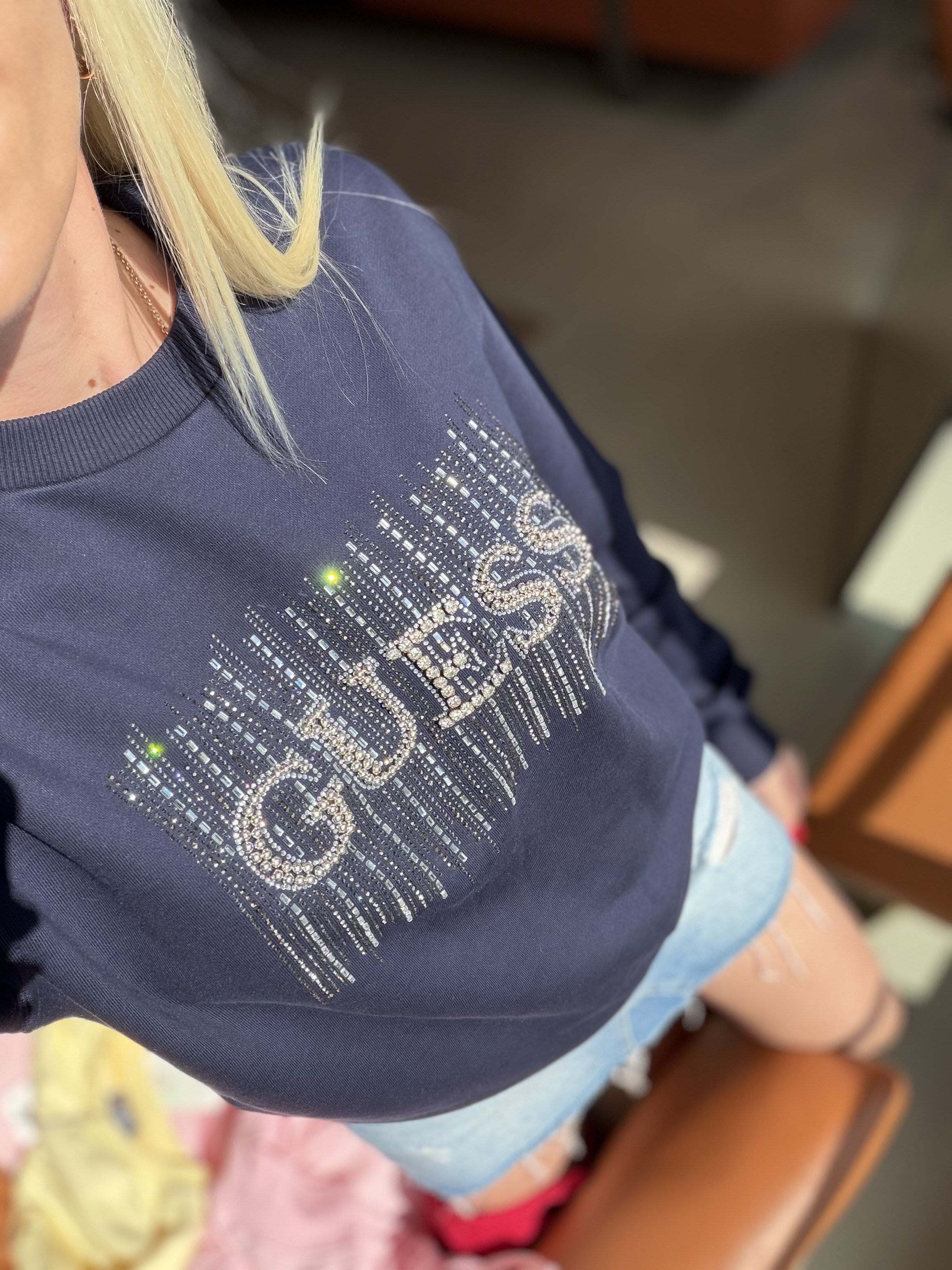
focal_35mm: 30
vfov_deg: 60.0
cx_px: 476
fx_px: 1100
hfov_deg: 46.8
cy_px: 635
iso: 40
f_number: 1.9
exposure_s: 1/1021
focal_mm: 2.71
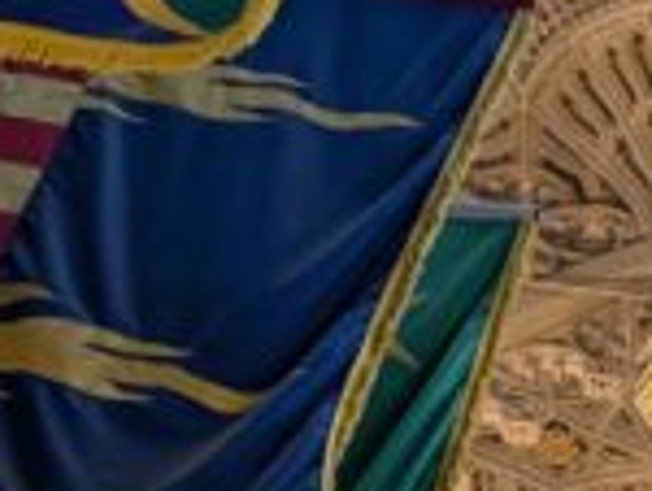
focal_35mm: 164
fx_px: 3094
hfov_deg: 11.0
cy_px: 1223
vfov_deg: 8.3
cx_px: 1269
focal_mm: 6.9
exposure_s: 1/50
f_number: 1.68
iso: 123
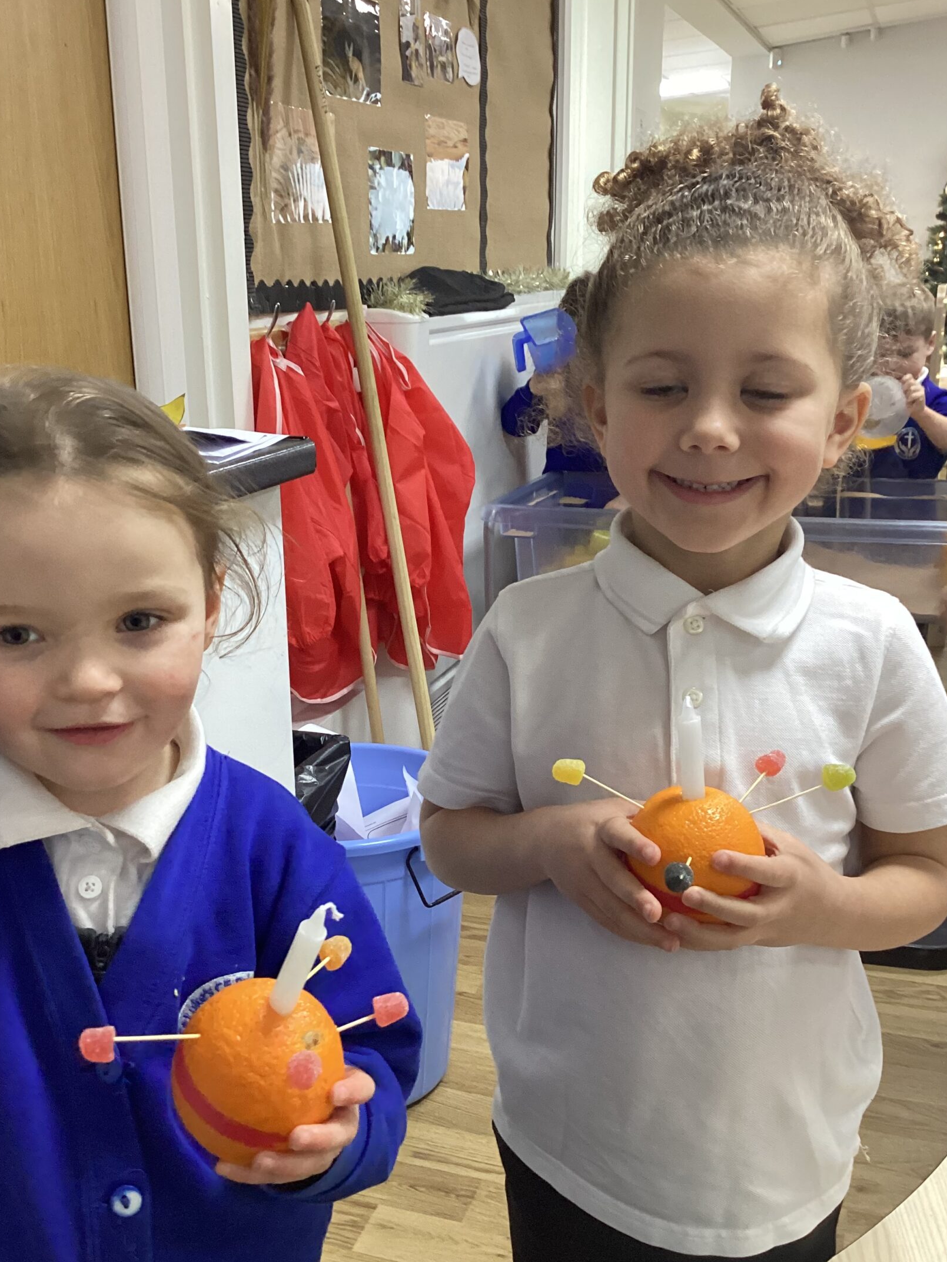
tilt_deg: -19.2
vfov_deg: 50.0
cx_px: 400
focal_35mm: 37
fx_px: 1349
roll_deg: +0.7
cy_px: 709
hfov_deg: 38.6
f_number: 2.4
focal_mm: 3.3
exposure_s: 1/50
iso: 250
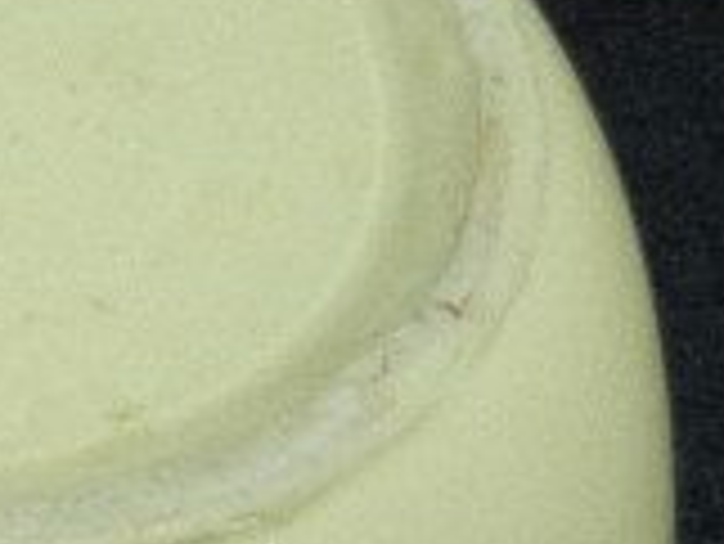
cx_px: -679
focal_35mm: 207
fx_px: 4333
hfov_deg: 9.0
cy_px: 580
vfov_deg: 7.2
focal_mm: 9.3
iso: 198
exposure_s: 1/30
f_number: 3.9
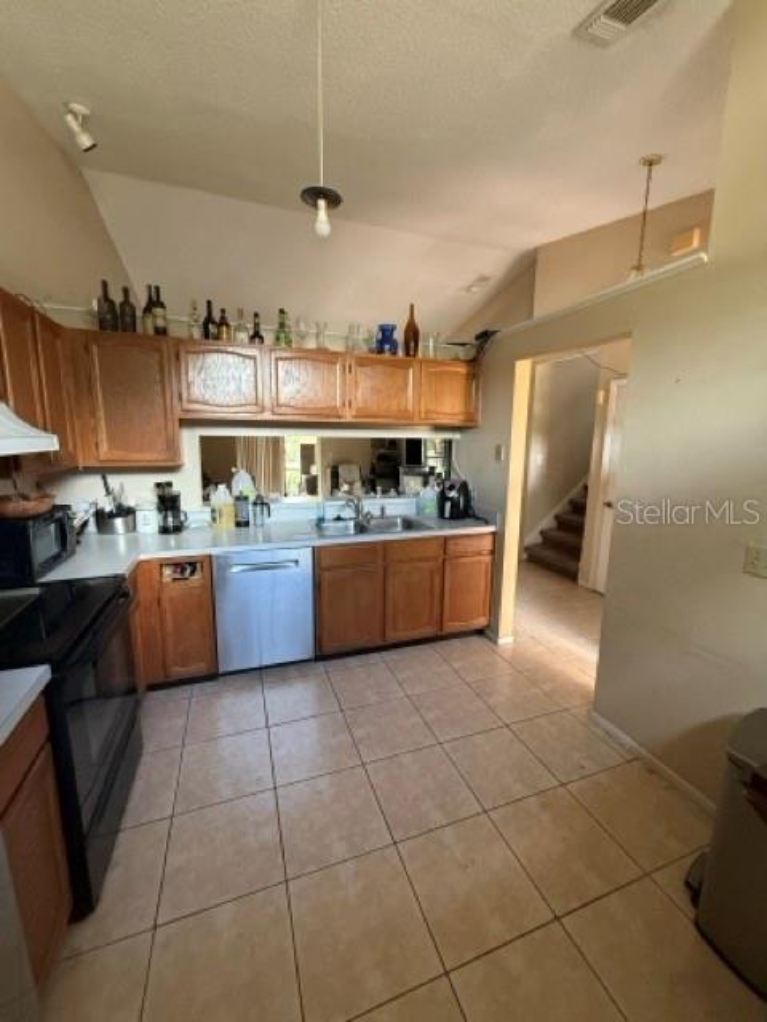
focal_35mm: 14
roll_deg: -0.9
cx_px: 384
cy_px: 511
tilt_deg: -8.7
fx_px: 414
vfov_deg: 102.1
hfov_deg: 85.7
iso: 500
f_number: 2.2
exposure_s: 1/60
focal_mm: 2.22
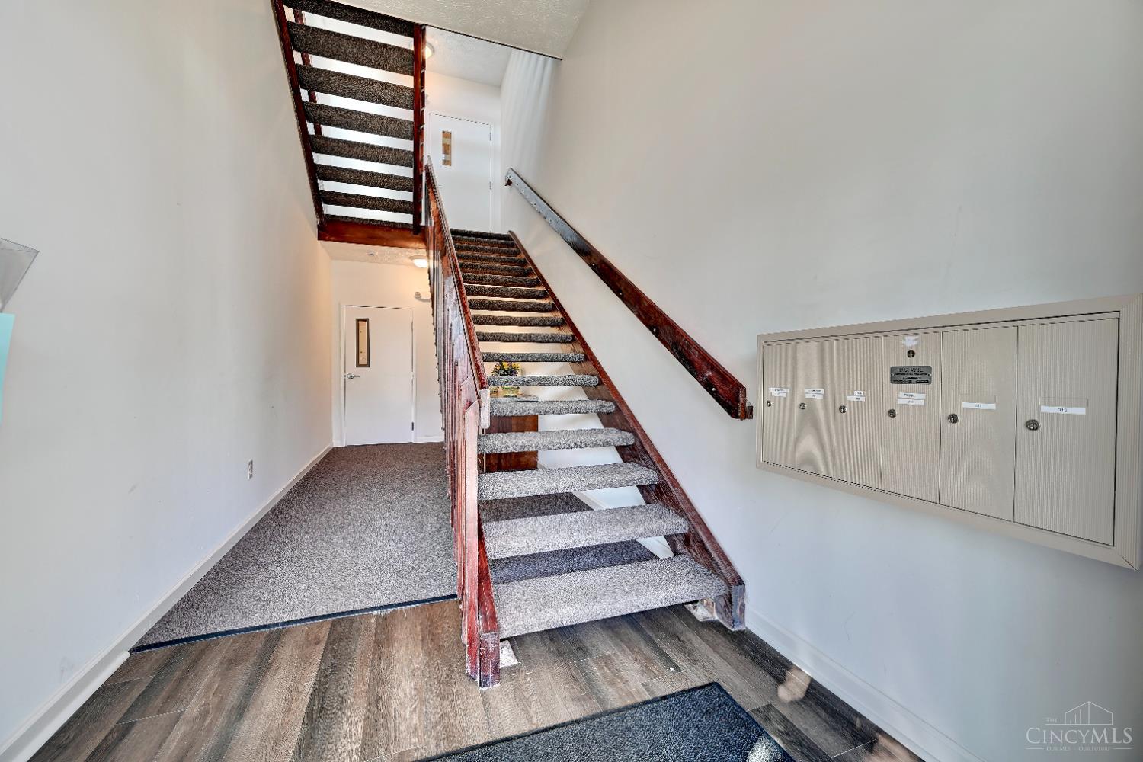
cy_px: 381
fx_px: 444
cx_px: 572
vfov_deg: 81.2
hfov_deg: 104.3
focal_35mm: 14
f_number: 8
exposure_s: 1/5
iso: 250
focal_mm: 14
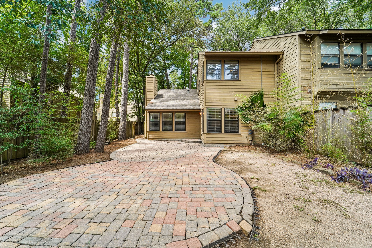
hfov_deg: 104.3
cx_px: 186
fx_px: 145
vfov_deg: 81.2
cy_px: 124
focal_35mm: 14
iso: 500
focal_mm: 14
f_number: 8
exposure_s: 1/125
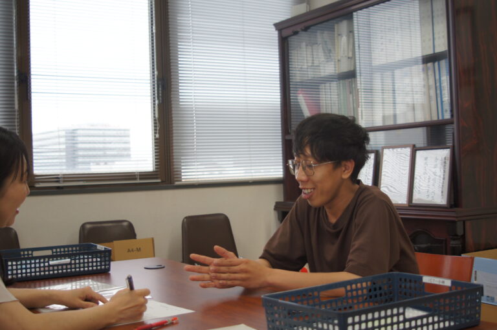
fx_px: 620
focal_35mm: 45
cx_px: 248
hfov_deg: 43.7
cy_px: 165
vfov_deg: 29.8
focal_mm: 30
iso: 160
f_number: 4
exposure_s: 1/50
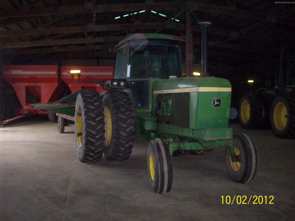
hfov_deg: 50.1
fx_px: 315
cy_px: 110
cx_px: 148
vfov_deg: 38.7
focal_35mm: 37
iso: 200
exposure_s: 1/64
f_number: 2.8
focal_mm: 6.2
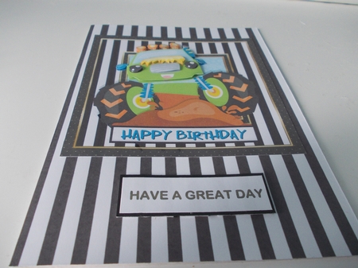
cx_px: 179
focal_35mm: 28
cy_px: 134
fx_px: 289
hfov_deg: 63.5
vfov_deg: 49.7
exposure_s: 1/25
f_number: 2.7
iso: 100
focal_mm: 4
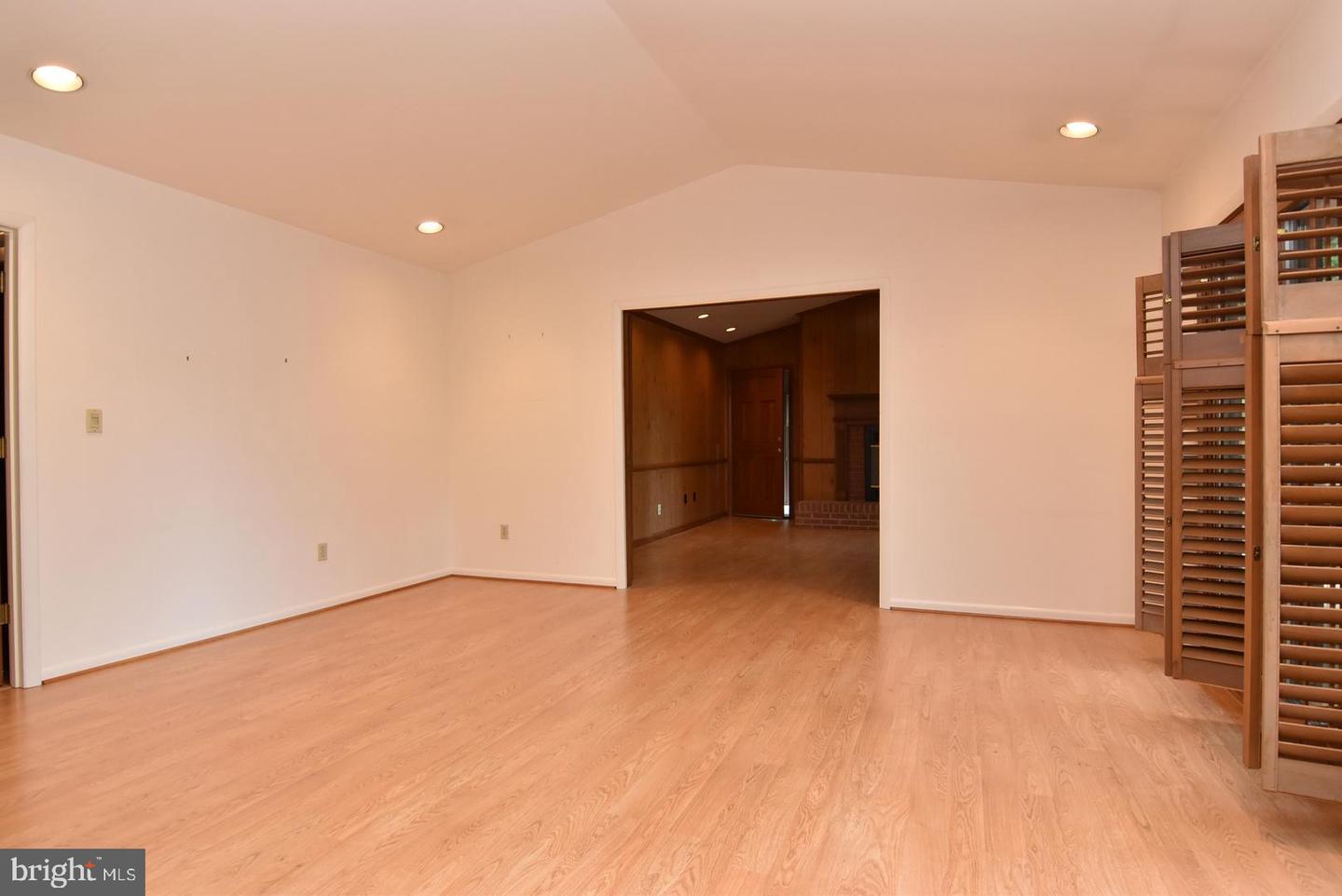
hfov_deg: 90.0
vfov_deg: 67.5
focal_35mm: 18
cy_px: 448
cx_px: 671
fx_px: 671
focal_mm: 12
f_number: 8
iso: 800
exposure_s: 1/60
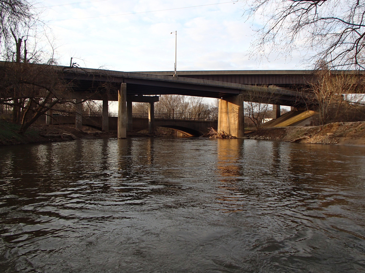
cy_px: 136
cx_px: 182
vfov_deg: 49.7
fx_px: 295
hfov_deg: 63.4
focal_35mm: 28
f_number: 3.9
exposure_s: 1/160
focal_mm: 5
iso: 100
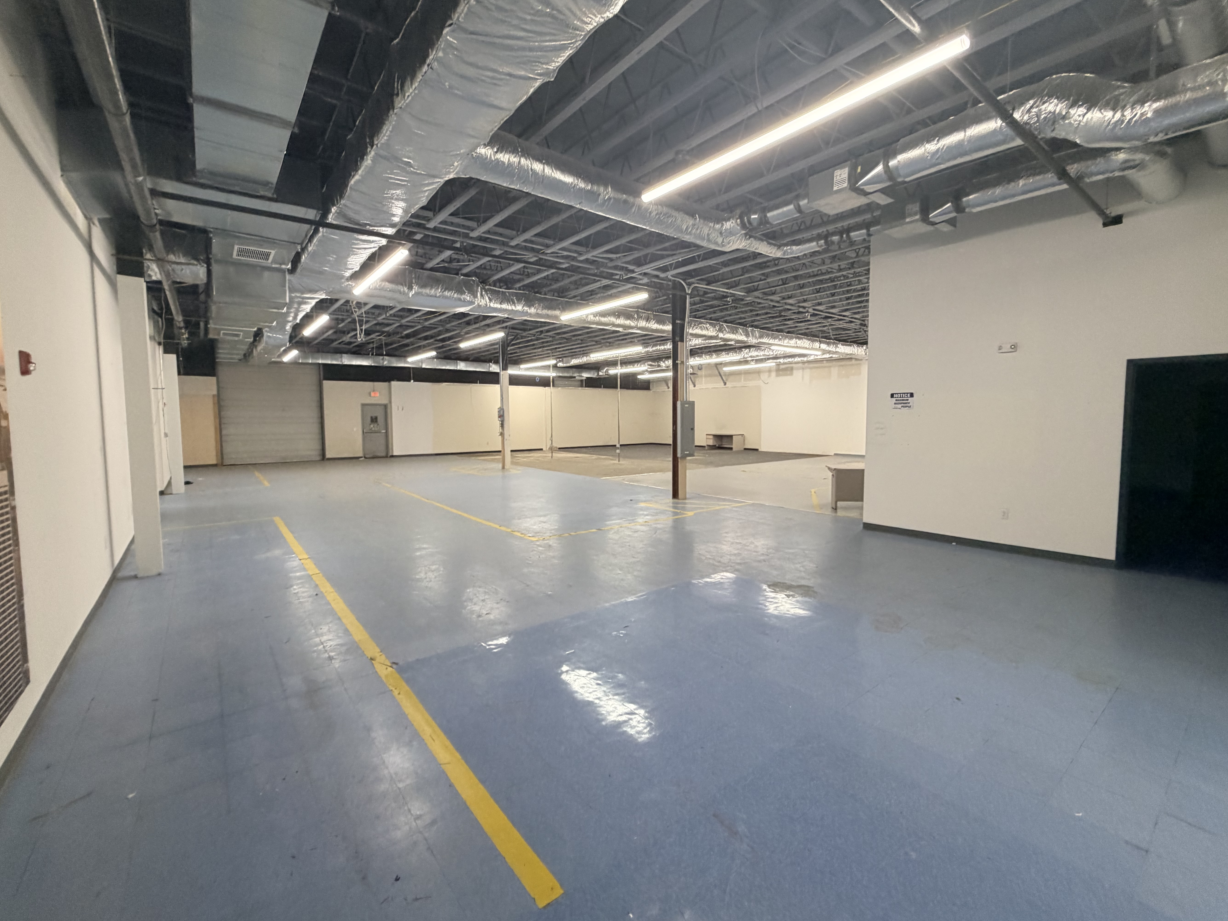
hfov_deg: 98.2
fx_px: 532
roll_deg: +0.8
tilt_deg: -4.4
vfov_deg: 81.7
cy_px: 449
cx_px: 621
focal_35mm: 15
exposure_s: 1/60
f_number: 2.2
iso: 200
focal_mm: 2.22
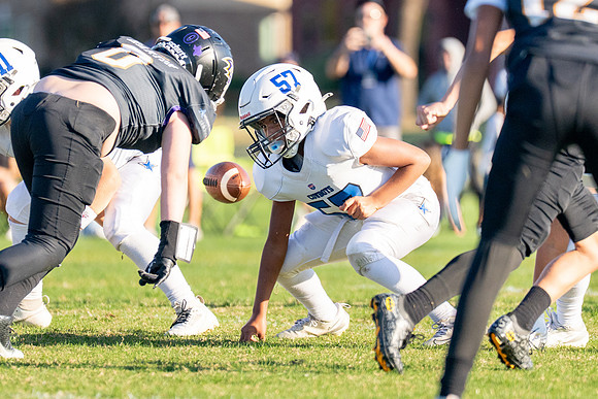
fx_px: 8058
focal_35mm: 485
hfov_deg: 4.2
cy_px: 198
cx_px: 313
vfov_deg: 2.8
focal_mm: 200
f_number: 2.8
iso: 400
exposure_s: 1/4000
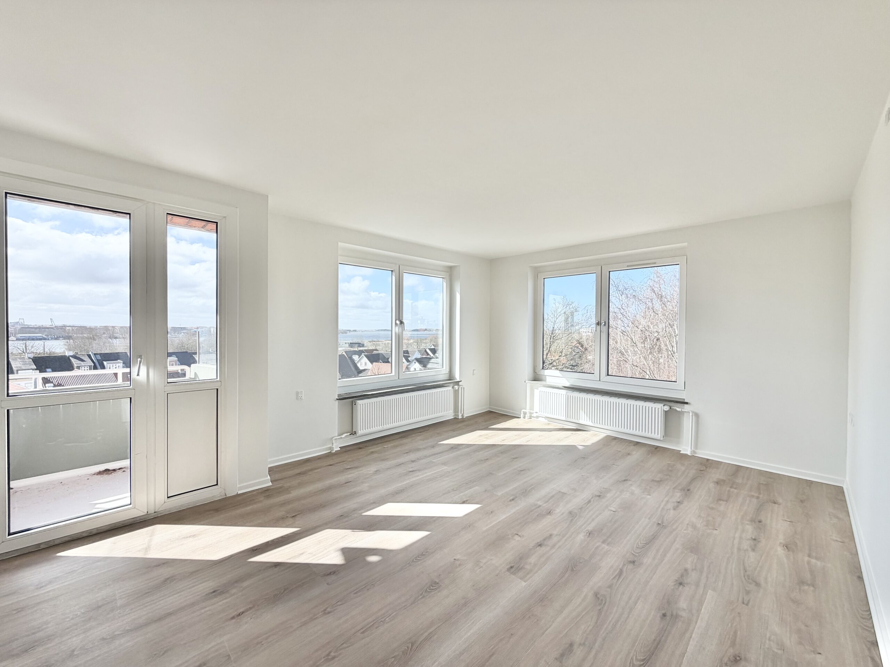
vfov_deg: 85.7
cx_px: 445
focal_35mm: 14
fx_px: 360
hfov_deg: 102.1
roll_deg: -0.1
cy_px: 334
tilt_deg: -1.4
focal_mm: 2.22
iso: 50
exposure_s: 1/502
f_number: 2.2
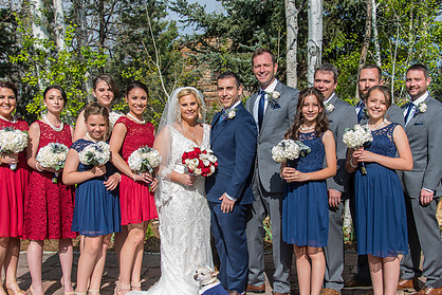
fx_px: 614
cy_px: 156
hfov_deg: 39.6
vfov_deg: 27.0
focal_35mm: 50
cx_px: 236
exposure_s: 1/400
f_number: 5
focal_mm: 27
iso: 50
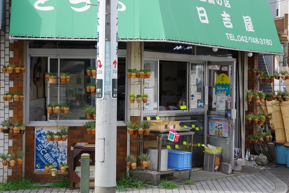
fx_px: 602
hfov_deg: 26.9
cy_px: 78
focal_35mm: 75
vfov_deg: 18.2
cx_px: 178
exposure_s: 1/250
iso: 200
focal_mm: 36
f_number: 6.3
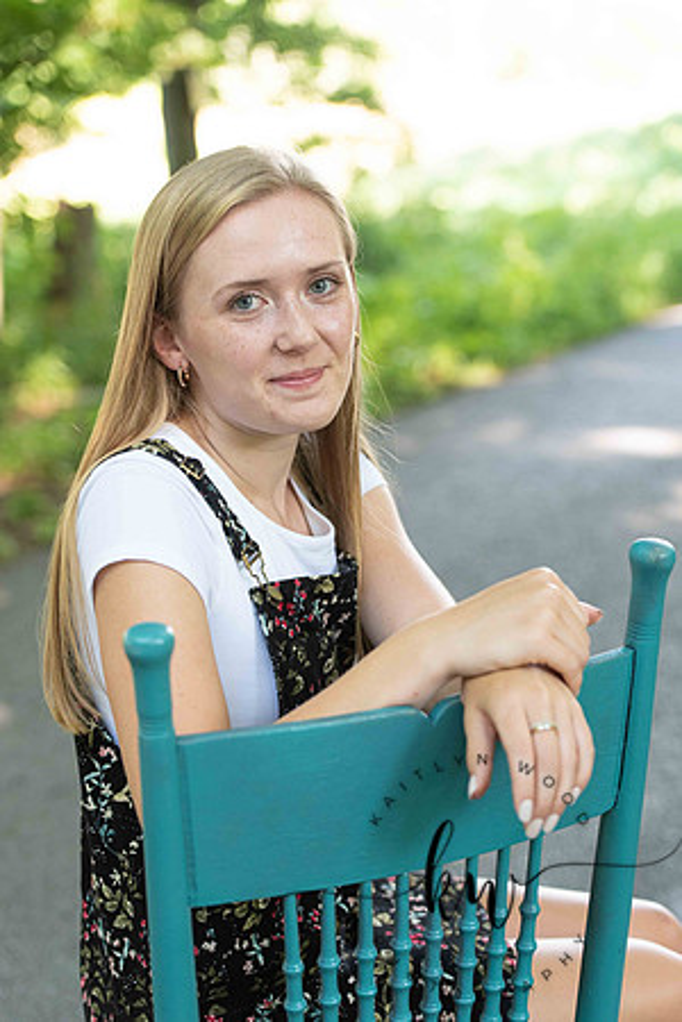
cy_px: 511
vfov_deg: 26.0
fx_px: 2216
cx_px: 341
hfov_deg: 17.5
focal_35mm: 78
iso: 640
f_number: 3.5
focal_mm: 78
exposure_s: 1/200
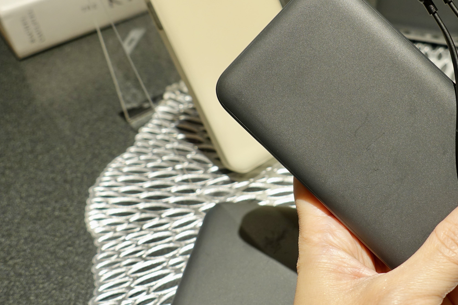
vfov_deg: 27.4
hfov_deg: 39.2
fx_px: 623
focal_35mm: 49
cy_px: 107
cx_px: 346
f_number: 2.8
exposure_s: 1/60
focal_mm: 10.89
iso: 125
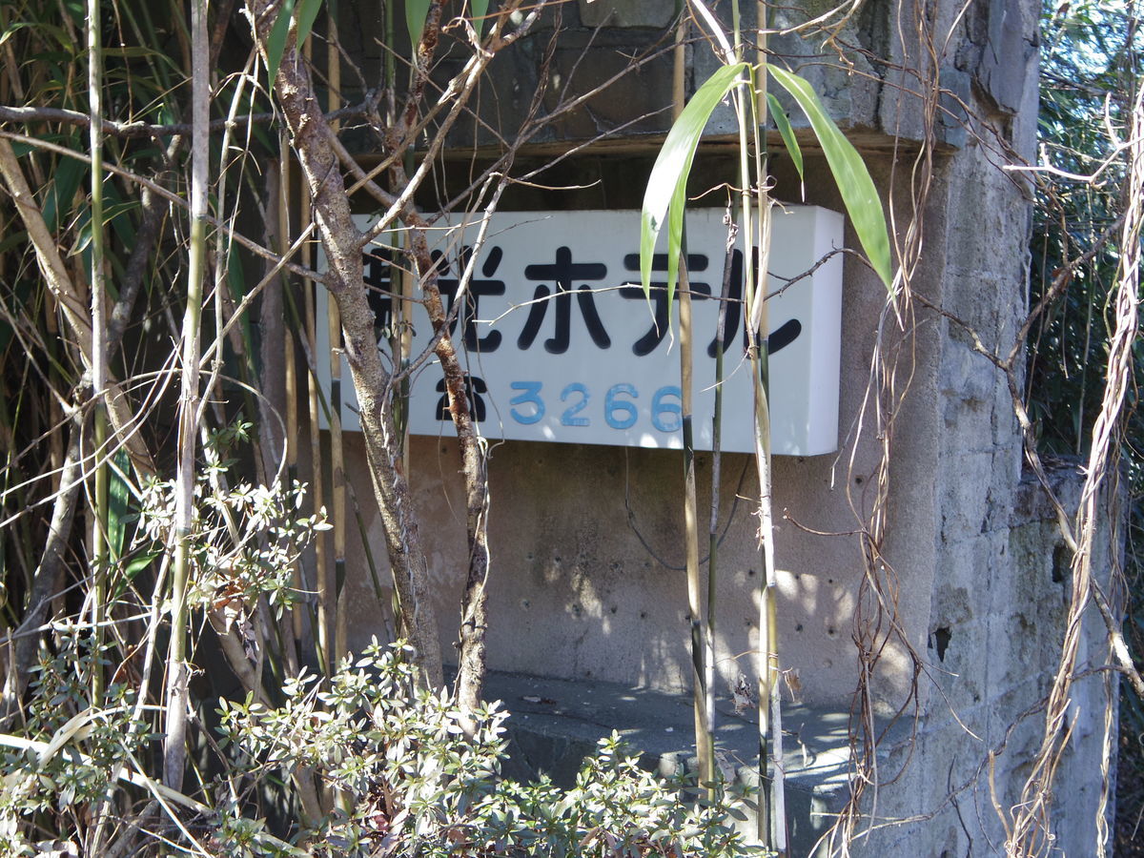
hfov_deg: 40.4
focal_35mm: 47
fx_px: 1553
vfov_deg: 30.9
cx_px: 572
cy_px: 429
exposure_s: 1/125
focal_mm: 8.5
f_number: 2.8
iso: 125
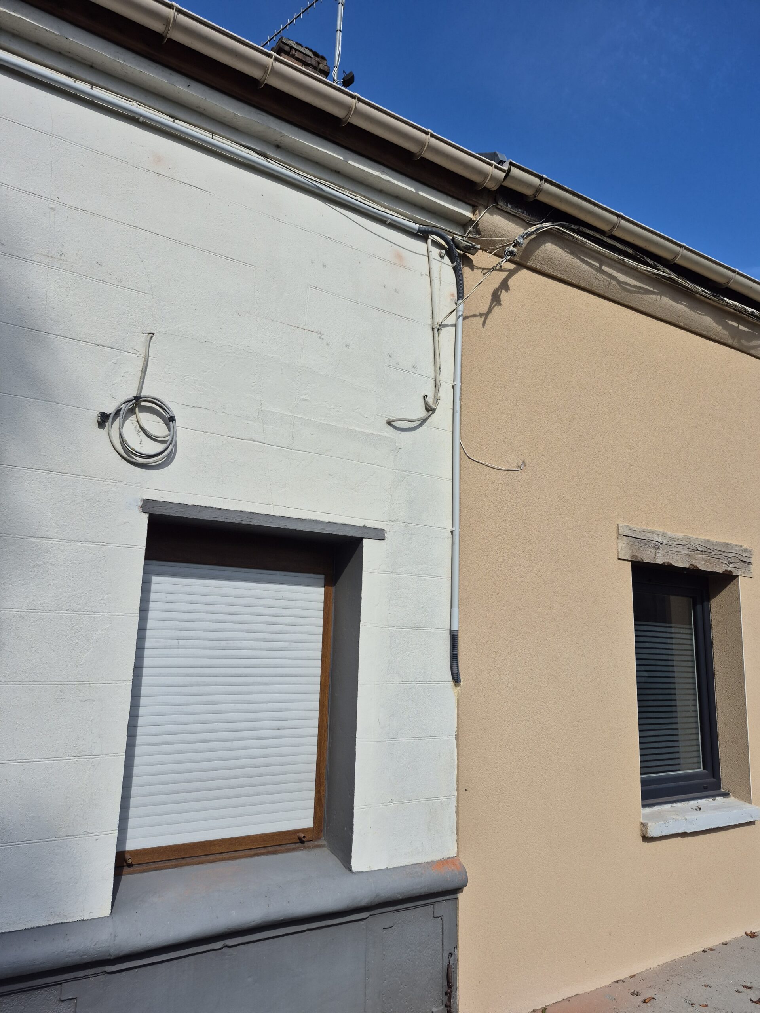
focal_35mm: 23
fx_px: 673
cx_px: 380
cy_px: 506
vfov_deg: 73.9
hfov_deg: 58.9
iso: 25
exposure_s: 1/2632
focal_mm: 5.4
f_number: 1.8
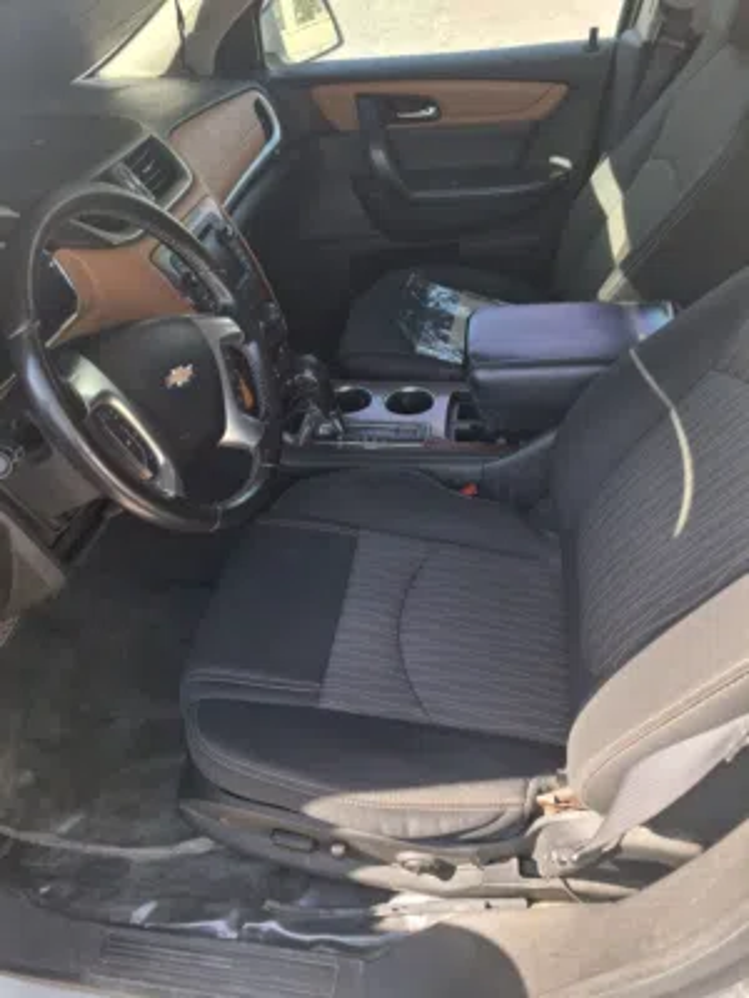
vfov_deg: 73.9
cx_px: 374
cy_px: 499
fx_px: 664
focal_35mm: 23
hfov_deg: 58.9
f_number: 1.8
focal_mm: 5.54
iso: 50
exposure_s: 1/156
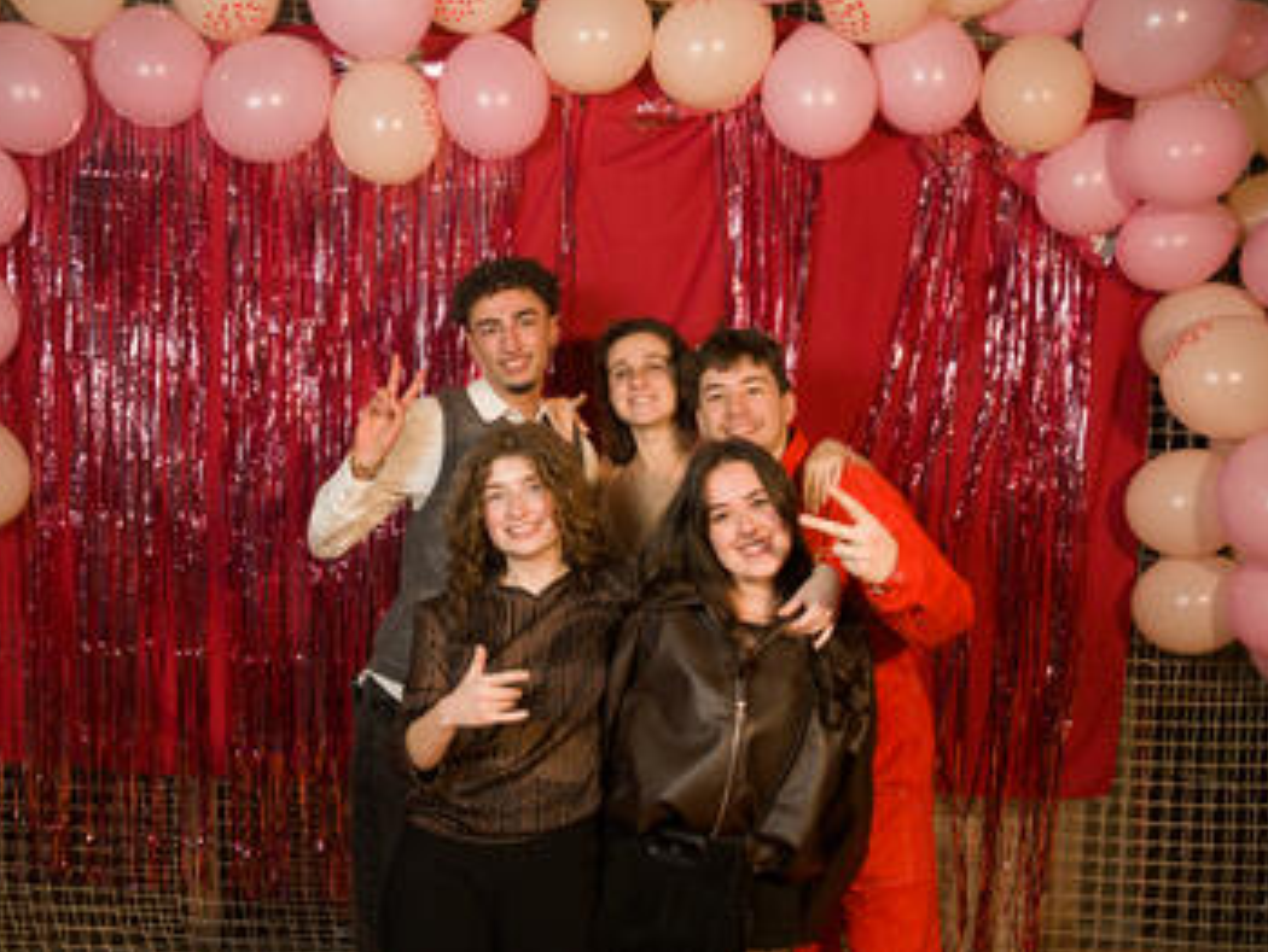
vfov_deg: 40.8
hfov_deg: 52.5
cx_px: 580
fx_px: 1282
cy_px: 474
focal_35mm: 35
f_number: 4.5
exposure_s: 1/160
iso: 4000
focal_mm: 31.9
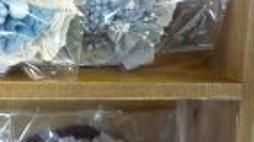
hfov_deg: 23.0
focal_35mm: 88
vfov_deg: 13.7
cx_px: -12
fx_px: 592
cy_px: 81
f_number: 2.8
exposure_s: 1/30
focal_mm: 5.5
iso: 250
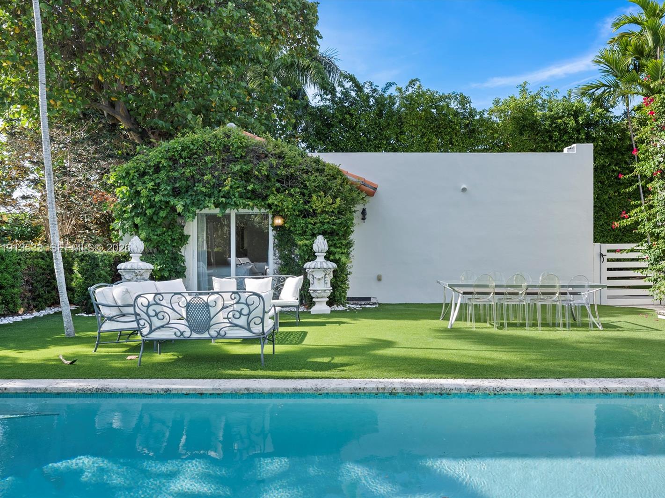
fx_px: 499
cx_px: 359
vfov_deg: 53.0
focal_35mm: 26
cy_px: 249
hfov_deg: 67.2
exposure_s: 1/20
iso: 100
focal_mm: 24
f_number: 8
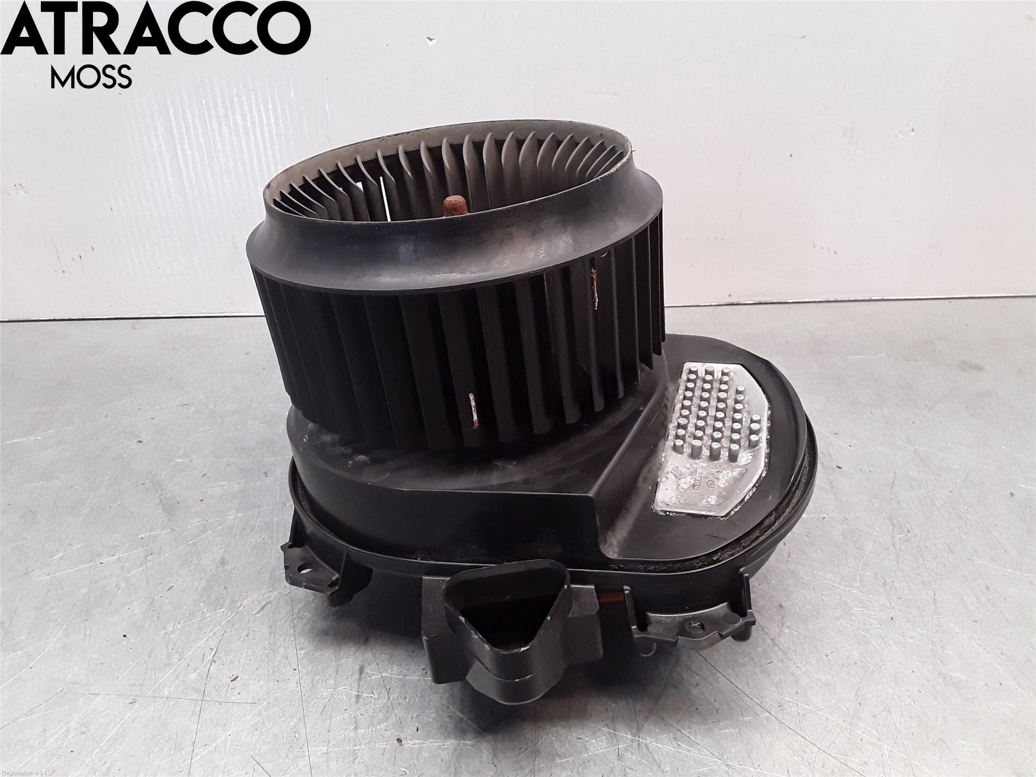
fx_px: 838
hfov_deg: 63.4
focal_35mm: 28
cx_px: 518
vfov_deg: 49.7
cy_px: 388
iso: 100
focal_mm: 2.91
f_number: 1.9
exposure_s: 1/100
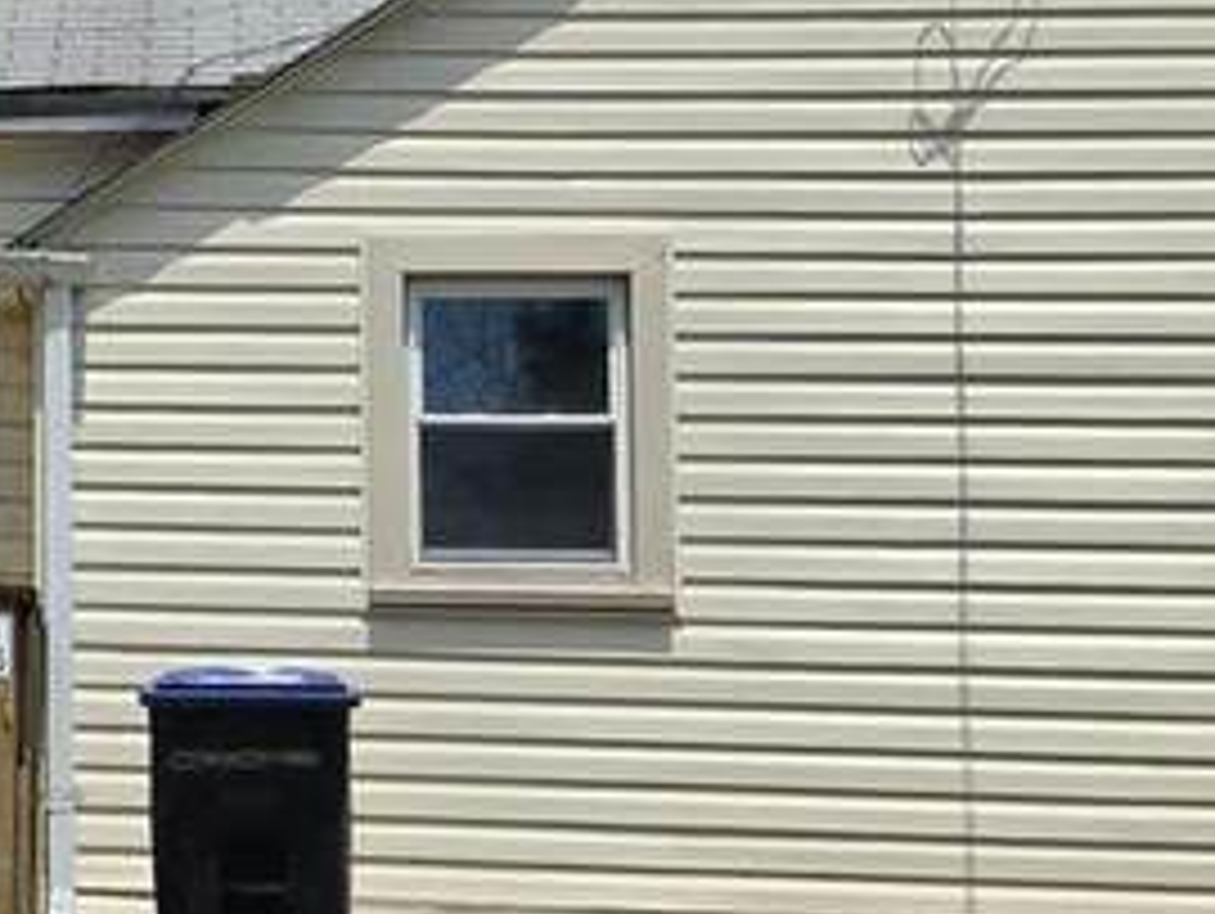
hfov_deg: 16.7
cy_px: 347
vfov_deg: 13.6
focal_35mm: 109
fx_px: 3829
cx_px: -490
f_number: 1.8
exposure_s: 1/7071
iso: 80
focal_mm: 5.4
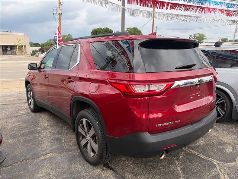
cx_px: 119
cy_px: 90
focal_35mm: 26
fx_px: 179
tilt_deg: -11.9
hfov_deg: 67.3
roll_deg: -0.1
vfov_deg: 53.1
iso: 50
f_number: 1.6
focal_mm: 5.96
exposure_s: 1/527
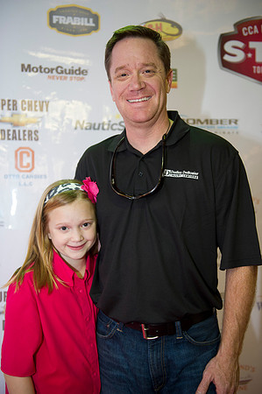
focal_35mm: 44
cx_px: 131
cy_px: 197
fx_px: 481
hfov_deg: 30.4
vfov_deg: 44.5
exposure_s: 1/80
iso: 1000
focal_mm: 44
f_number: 2.8
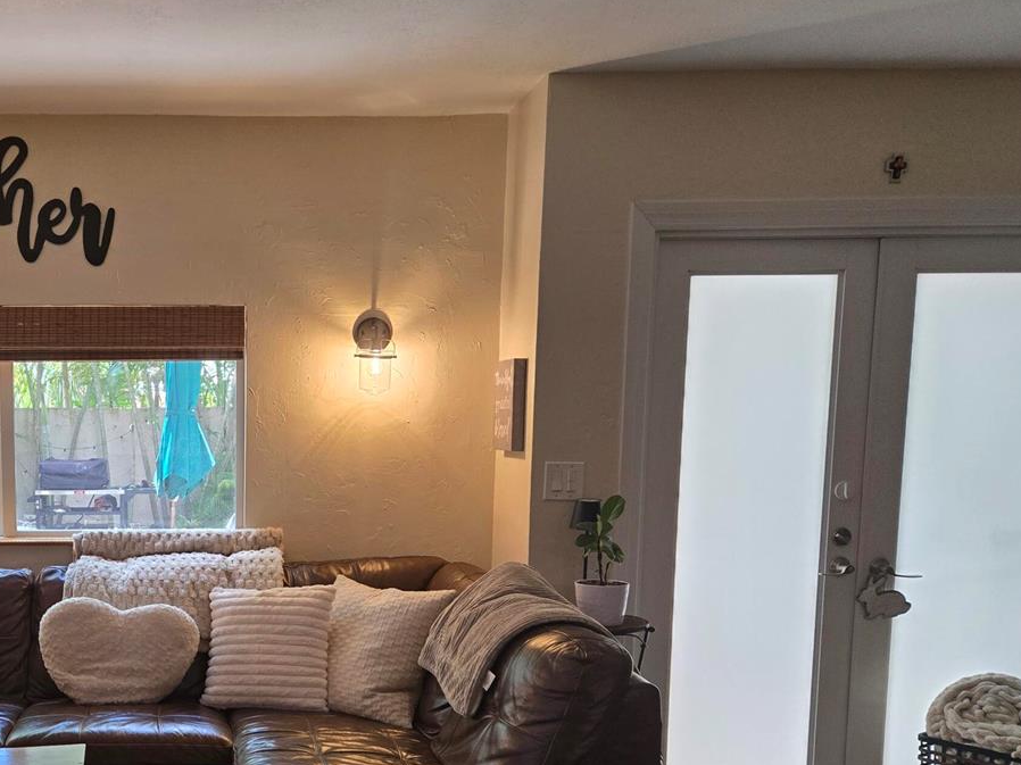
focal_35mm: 41
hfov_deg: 43.3
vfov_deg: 34.3
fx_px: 1209
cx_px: 182
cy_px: 579
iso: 125
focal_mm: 5.4
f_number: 1.8
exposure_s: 1/120
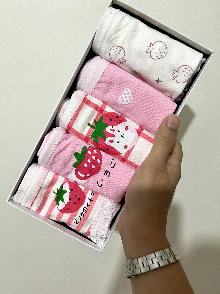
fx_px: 220
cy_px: 147
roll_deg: +11.1
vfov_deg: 67.3
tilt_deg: -20.4
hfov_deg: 53.1
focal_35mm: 26
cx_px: 110
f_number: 1.6
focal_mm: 5.1
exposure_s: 1/50
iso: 125
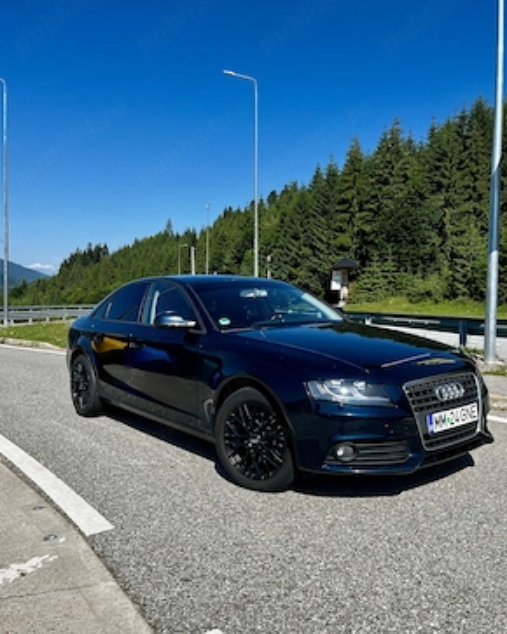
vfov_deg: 62.2
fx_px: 526
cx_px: 254
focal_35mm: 28
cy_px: 306
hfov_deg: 51.5
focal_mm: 5.1
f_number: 1.6
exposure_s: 1/2062
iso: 50
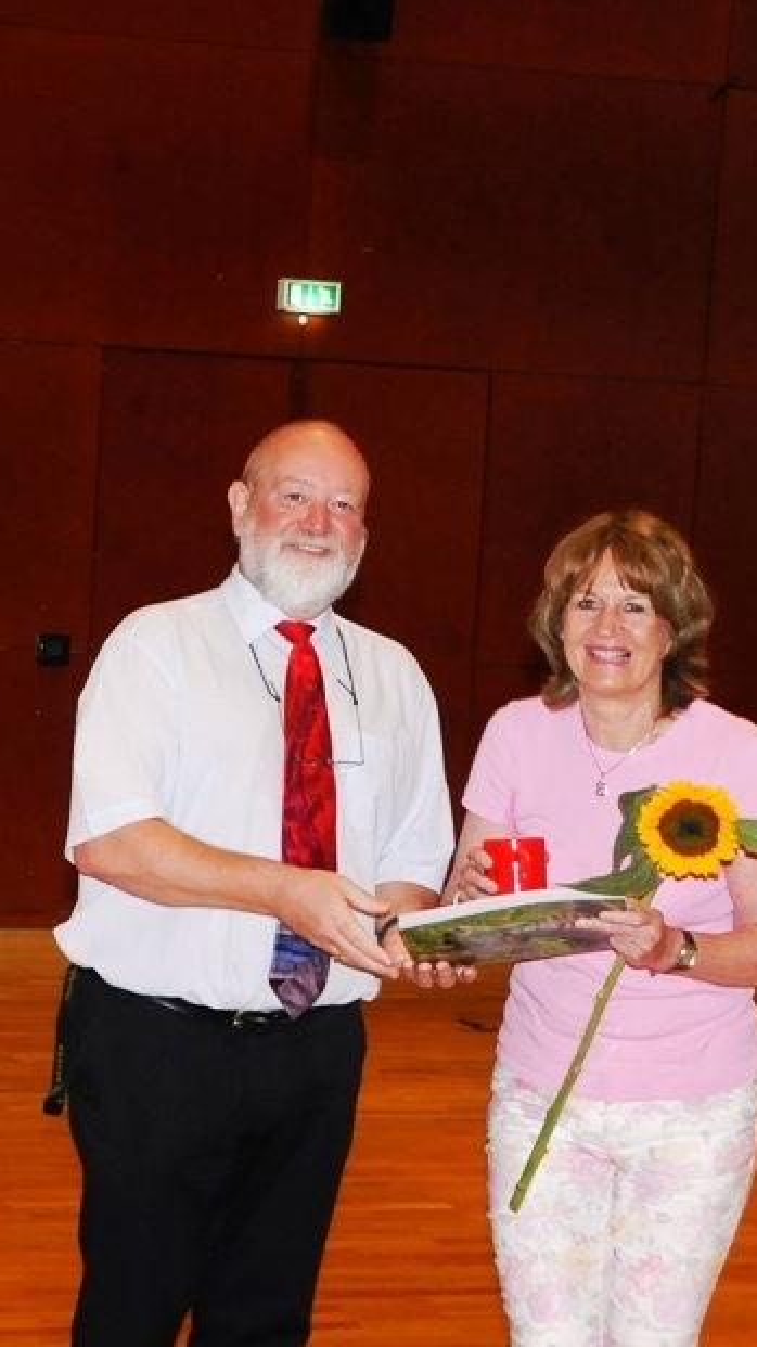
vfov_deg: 26.6
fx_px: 2852
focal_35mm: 80
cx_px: 28
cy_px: 694
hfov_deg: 14.9
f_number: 5.6
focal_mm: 31
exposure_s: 1/60
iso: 800
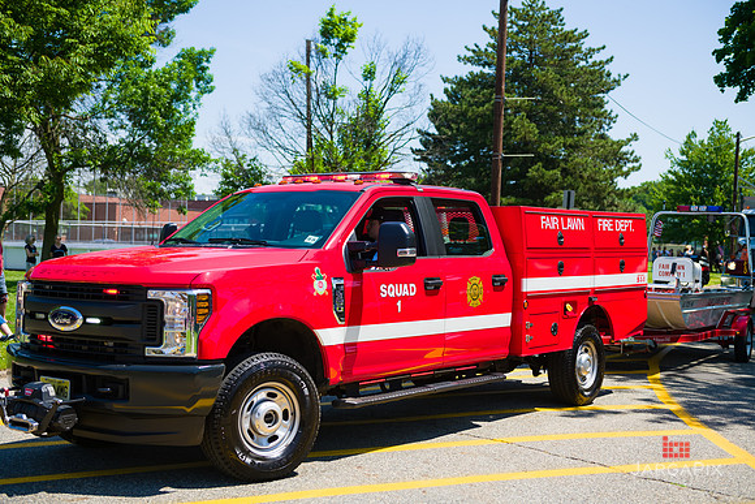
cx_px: 378
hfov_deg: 39.6
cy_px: 252
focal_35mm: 50
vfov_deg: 27.0
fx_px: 1049
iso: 200
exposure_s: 1/1600
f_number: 5
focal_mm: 50
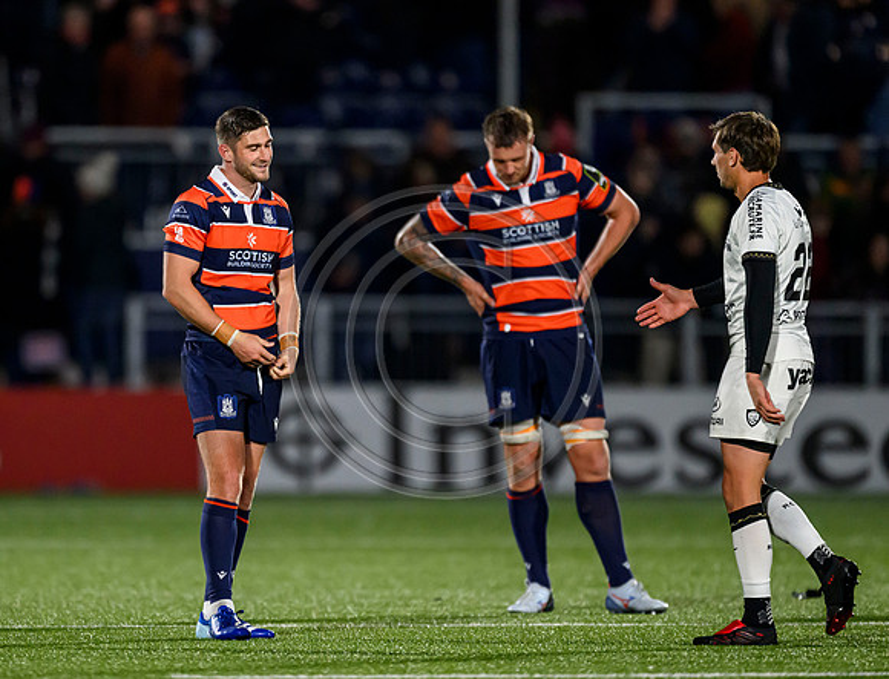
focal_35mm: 710
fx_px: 18350
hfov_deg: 2.8
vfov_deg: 2.1
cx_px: 305
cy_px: 298
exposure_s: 1/1250
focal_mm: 560
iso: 6400
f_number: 4
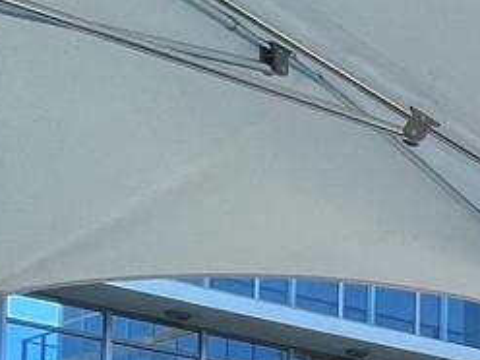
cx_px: 1365
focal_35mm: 84
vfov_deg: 14.8
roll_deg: +1.3
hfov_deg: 12.3
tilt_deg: +2.0
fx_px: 1165
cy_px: 695
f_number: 1.8
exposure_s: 1/392
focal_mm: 1.57
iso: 32
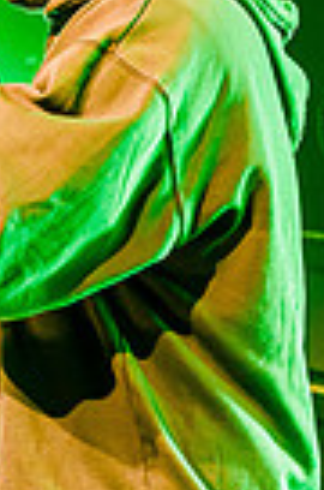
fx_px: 1126
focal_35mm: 83
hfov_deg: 15.8
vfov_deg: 24.1
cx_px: -50
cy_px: 83
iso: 1600
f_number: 2.8
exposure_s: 1/200
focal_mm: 25
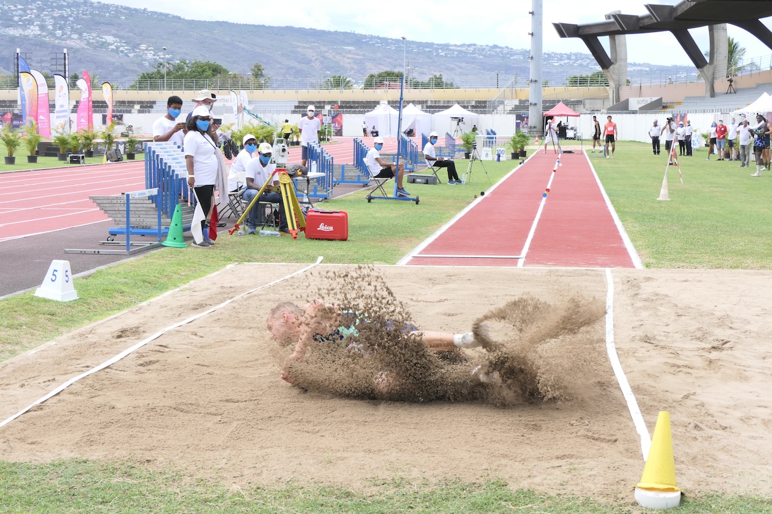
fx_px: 1458
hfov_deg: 29.7
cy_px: 257
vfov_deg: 20.0
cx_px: 386
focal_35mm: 68
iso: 200
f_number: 5.6
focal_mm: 25
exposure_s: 1/320
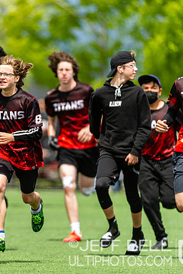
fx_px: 4605
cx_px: 21
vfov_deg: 3.4
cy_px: 137
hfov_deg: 2.3
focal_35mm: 604
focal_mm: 400
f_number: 4
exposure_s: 1/1600
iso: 400
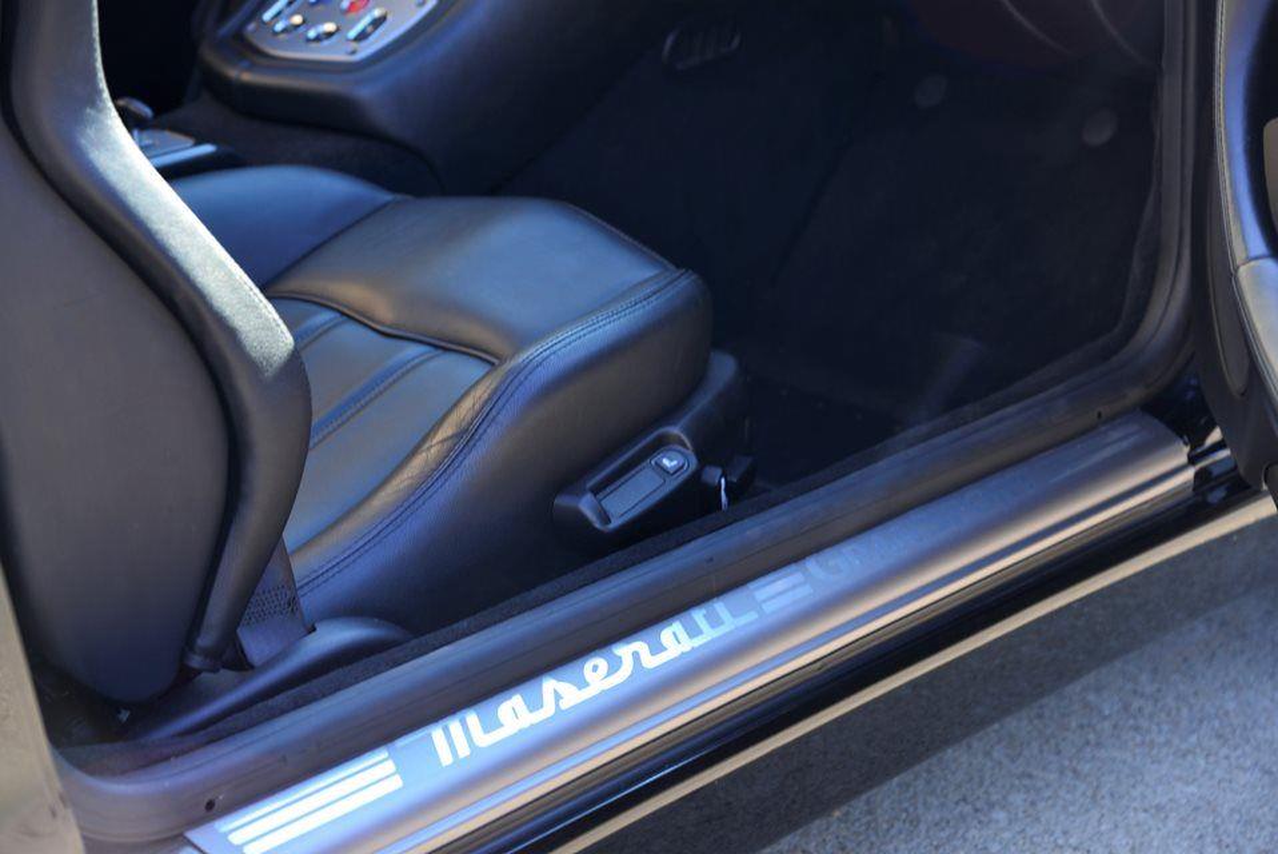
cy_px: 427
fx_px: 3268
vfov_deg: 14.9
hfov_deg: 22.1
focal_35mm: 92
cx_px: 639
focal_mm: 92
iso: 250
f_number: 5
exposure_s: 1/100
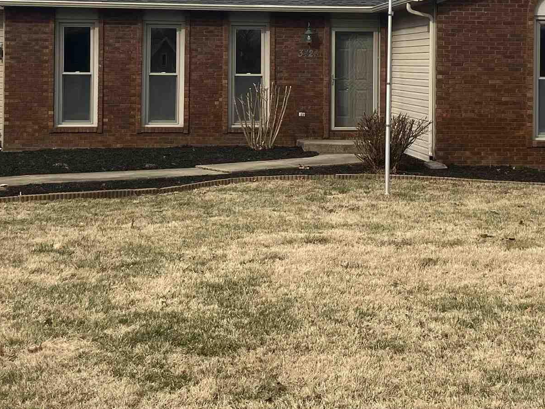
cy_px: 85
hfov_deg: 27.0
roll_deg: -1.4
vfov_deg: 20.2
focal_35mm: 72
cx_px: 282
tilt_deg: +0.5
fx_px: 1133
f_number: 1.8
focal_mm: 3.99
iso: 32
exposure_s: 1/1869
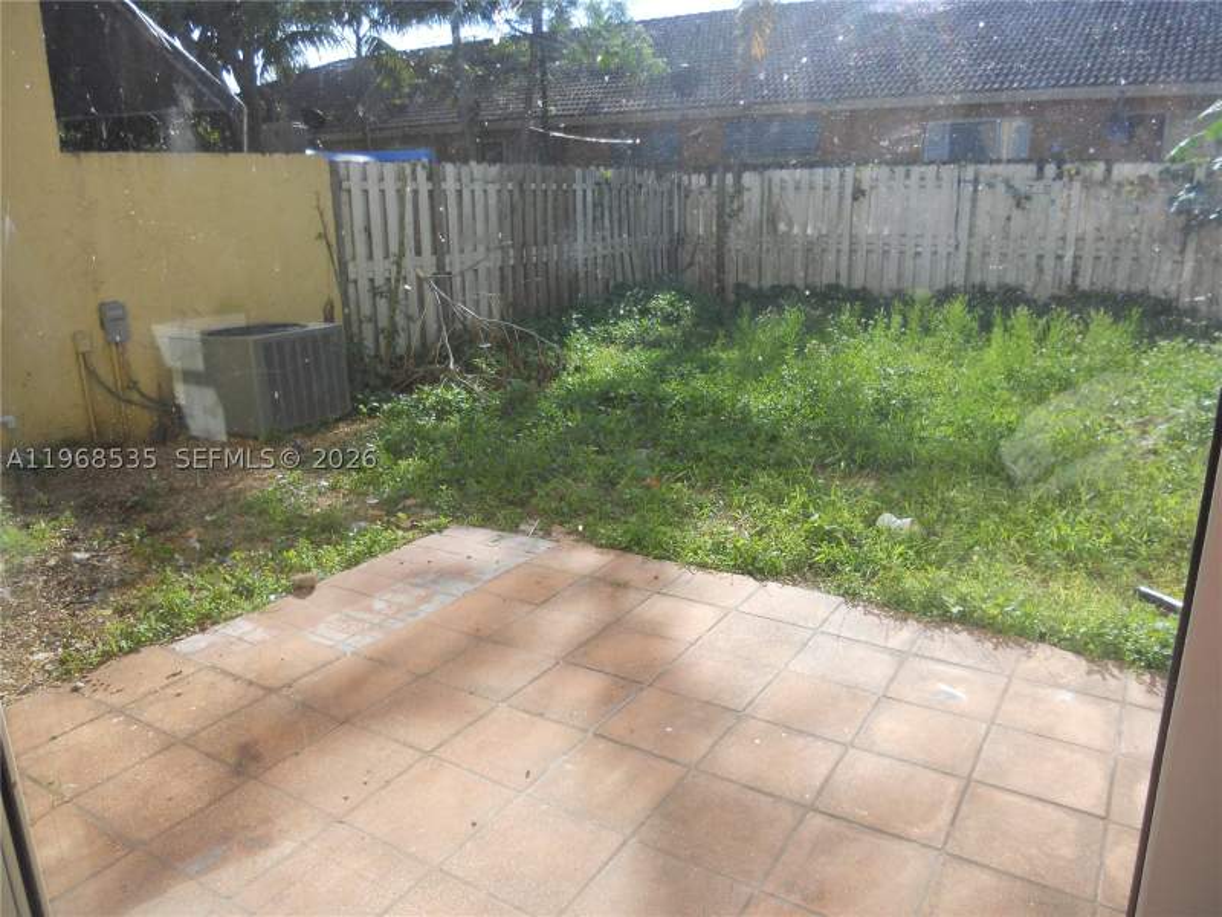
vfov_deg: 51.4
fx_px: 953
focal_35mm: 27
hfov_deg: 65.3
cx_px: 611
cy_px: 458
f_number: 3.2
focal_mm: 4.9
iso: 80
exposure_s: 1/320
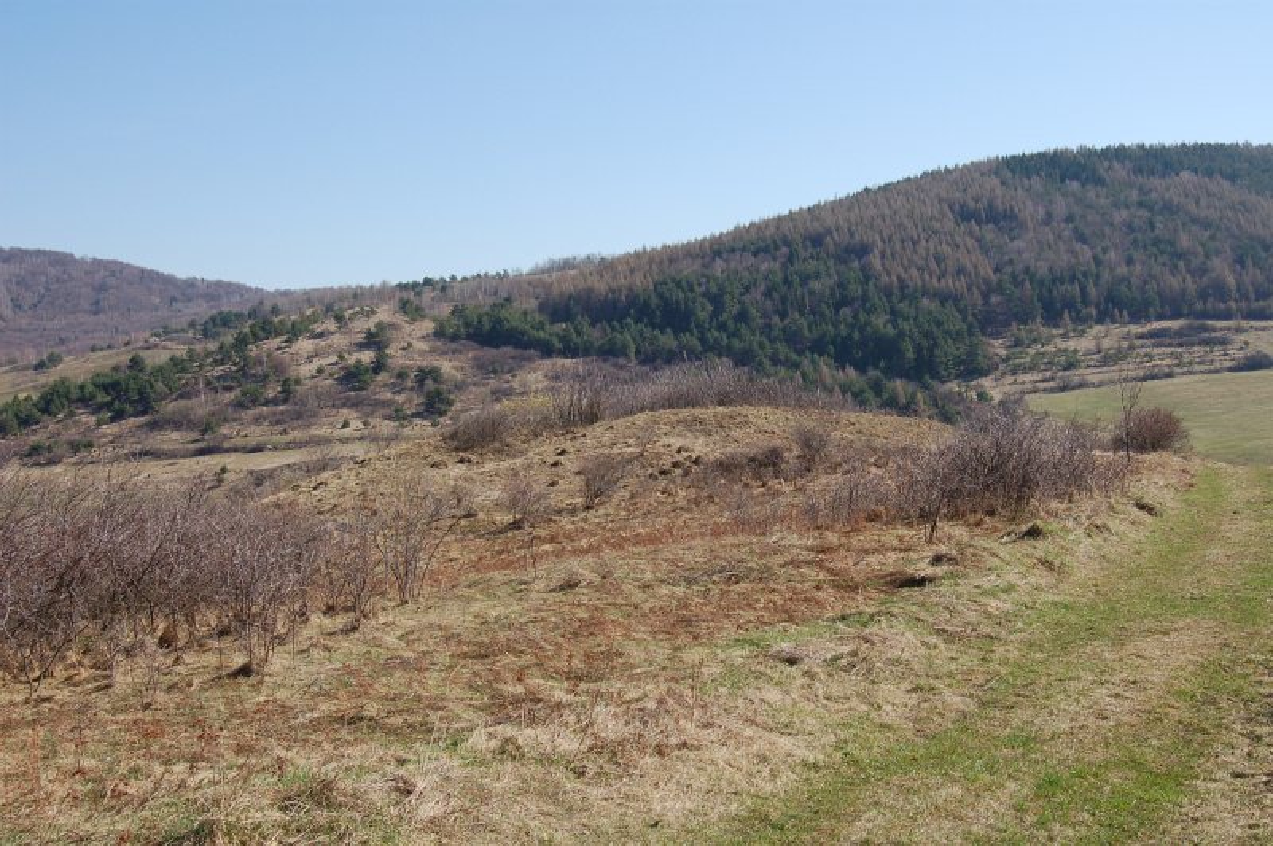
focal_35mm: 39
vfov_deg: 34.2
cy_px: 423
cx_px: 636
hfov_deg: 49.6
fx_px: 1378
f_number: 11
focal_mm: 26
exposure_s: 1/160
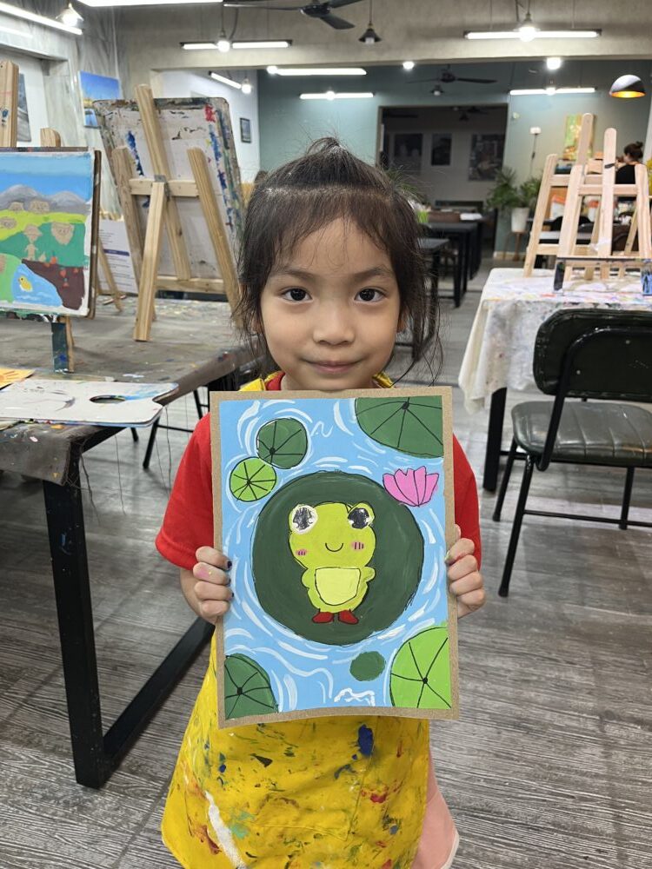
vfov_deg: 67.3
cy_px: 434
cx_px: 326
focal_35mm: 26
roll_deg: -0.1
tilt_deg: -20.8
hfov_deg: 53.1
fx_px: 653
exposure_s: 1/50
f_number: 1.6
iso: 80
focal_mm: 5.1
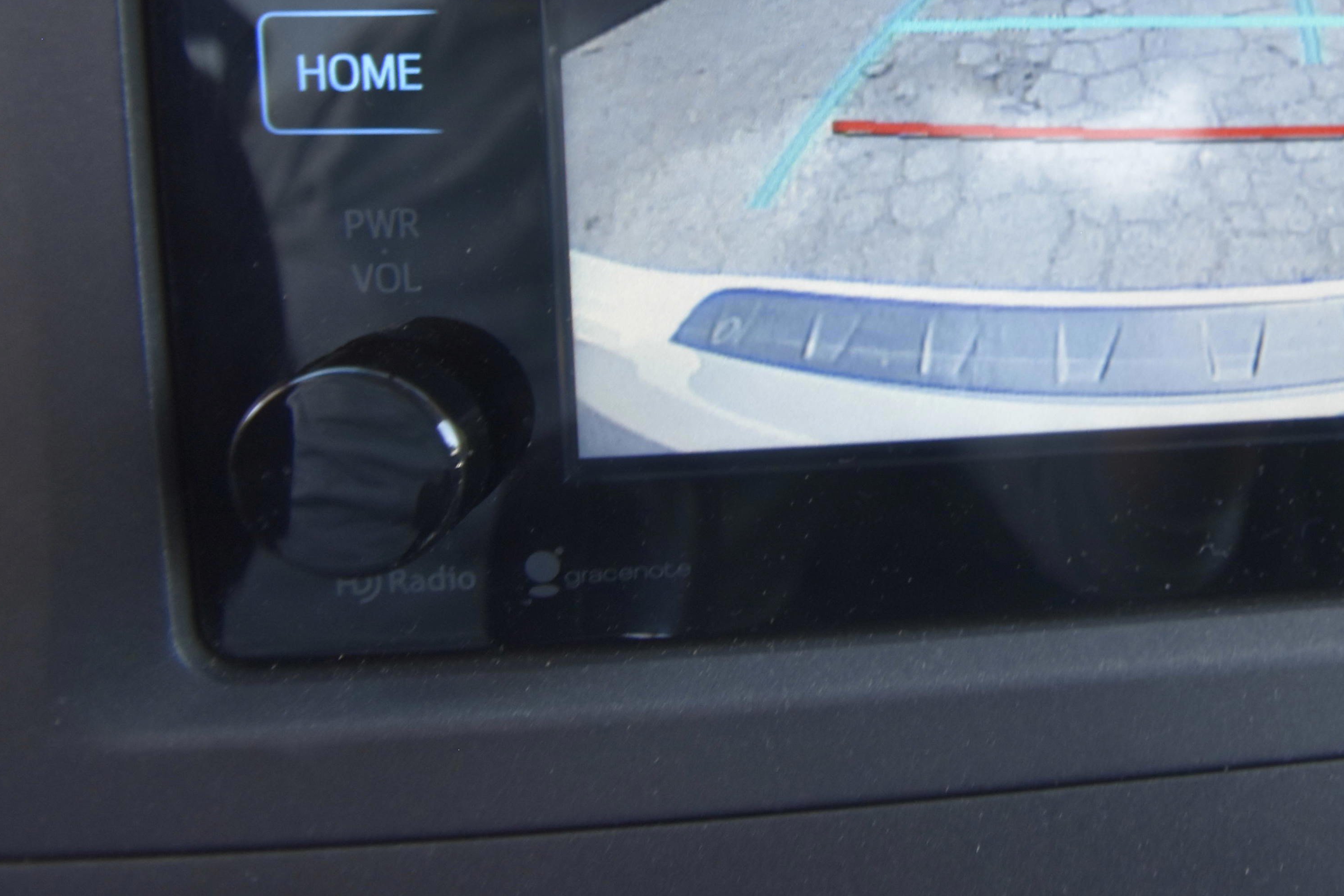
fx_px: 1083
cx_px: 1223
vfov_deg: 40.7
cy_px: 52
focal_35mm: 29
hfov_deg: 54.9
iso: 800
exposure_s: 1/125
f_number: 4.5
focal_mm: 10
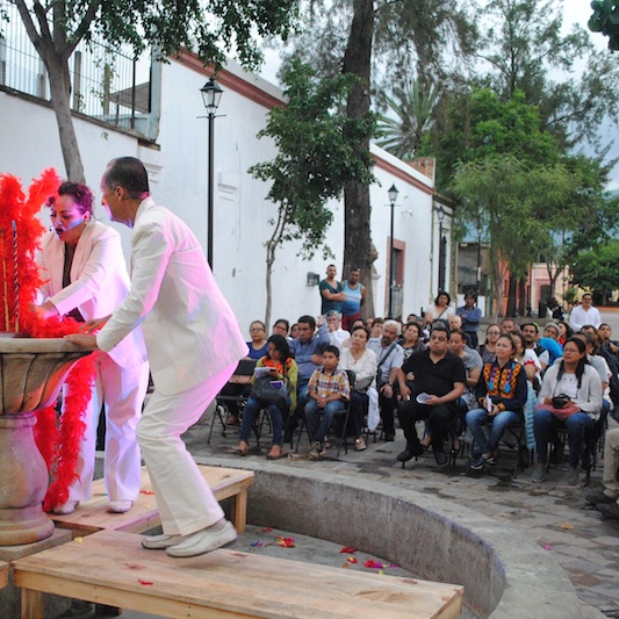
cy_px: 309
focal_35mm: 46
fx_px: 931
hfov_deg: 36.6
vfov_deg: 36.8
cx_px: 246
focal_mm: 24
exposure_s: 1/100
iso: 1600
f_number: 5
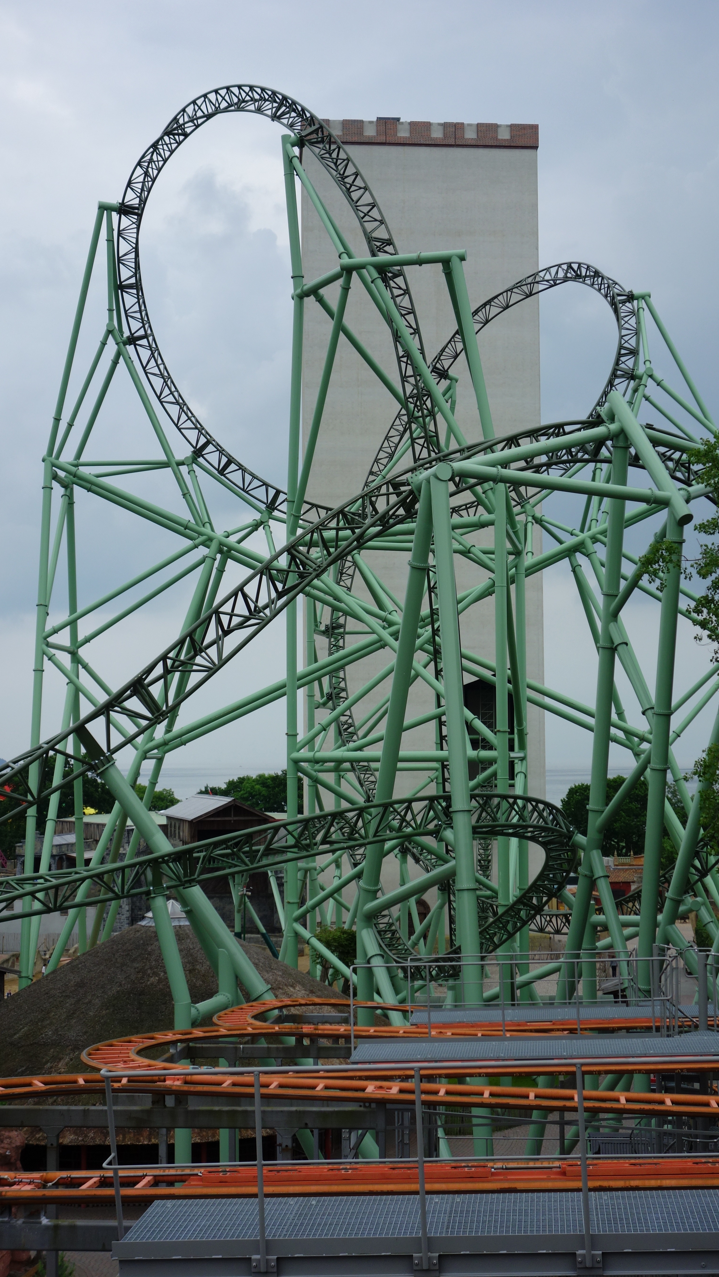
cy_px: 638
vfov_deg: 41.3
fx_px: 1695
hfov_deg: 23.9
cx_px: 419
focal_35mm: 50
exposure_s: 1/2000
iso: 125
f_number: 3.2
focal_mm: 17.4
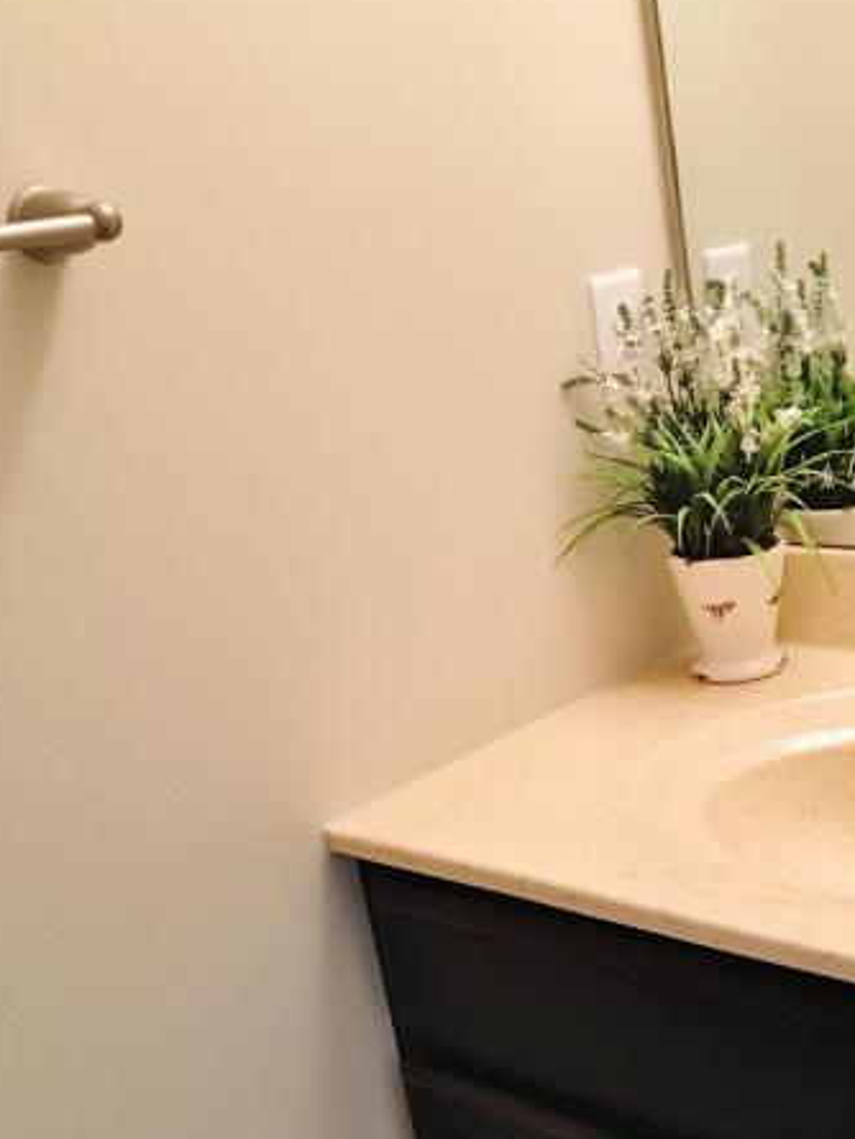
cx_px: 637
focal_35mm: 50
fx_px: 1646
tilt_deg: -20.3
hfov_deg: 28.7
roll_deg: +6.2
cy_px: 801
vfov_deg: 37.6
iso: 160
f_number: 2.2
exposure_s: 1/30
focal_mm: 4.15
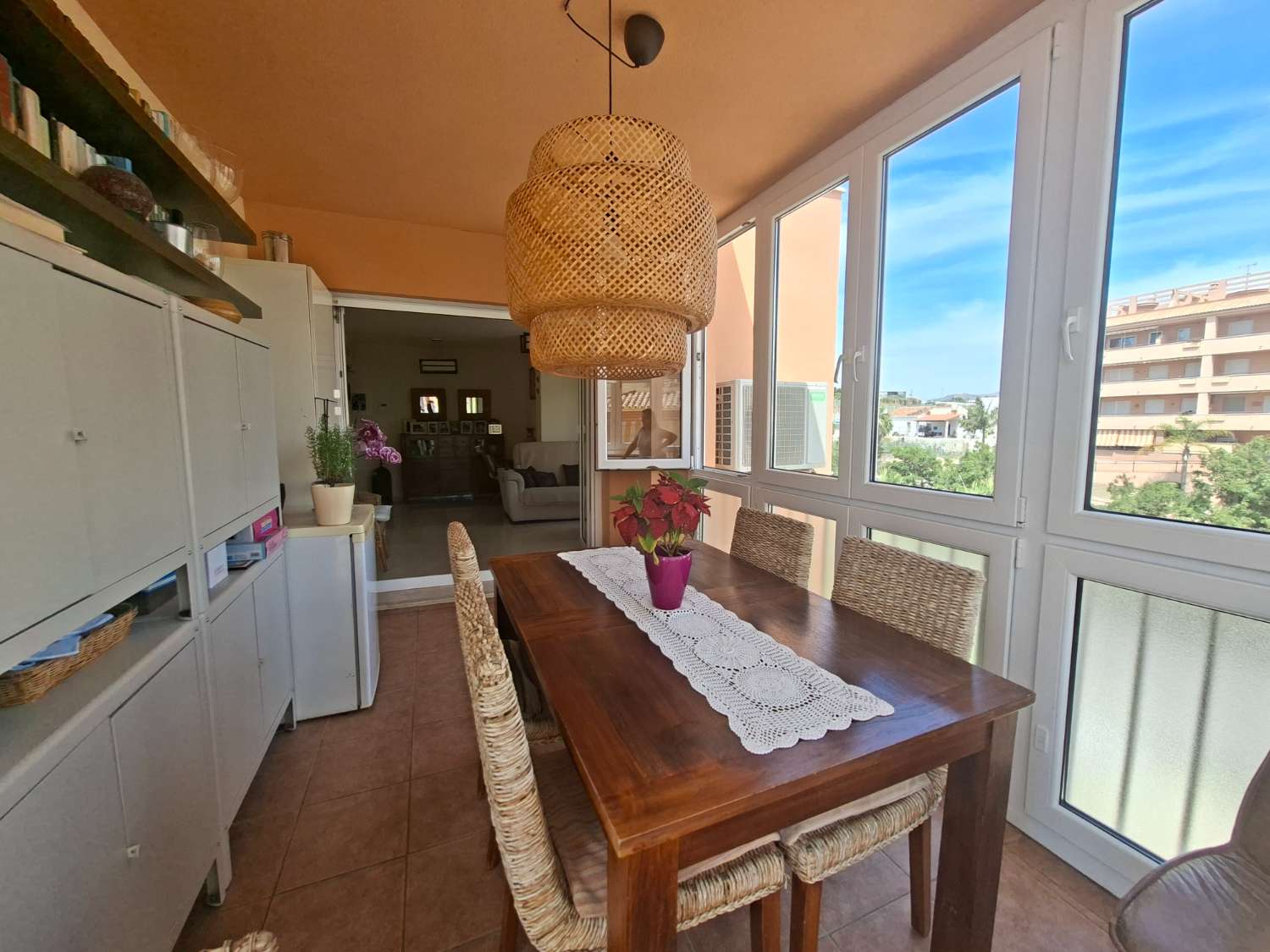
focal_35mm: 13
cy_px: 476
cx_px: 635
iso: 40
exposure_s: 1/388
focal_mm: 1.74
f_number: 2.2
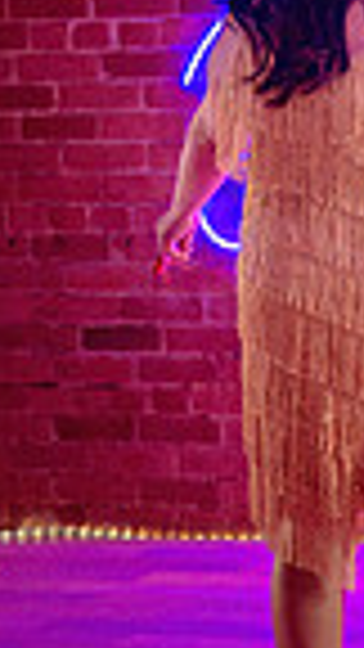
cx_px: 657
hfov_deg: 7.6
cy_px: 129
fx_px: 2642
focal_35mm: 154
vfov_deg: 13.9
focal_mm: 28
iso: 2500
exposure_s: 1/250
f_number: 1.4
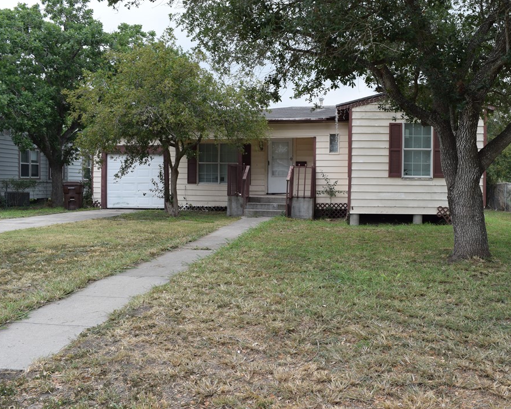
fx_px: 469
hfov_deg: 56.8
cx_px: 305
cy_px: 202
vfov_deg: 47.1
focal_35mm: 31
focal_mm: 18
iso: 220
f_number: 8
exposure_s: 1/250
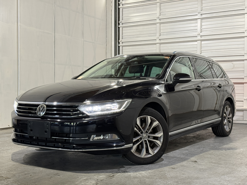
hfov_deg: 39.7
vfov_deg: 30.3
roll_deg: -0.6
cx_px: 124
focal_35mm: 48
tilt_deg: -0.7
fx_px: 343
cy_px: 92
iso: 125
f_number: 1.78
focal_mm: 6.76
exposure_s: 1/60
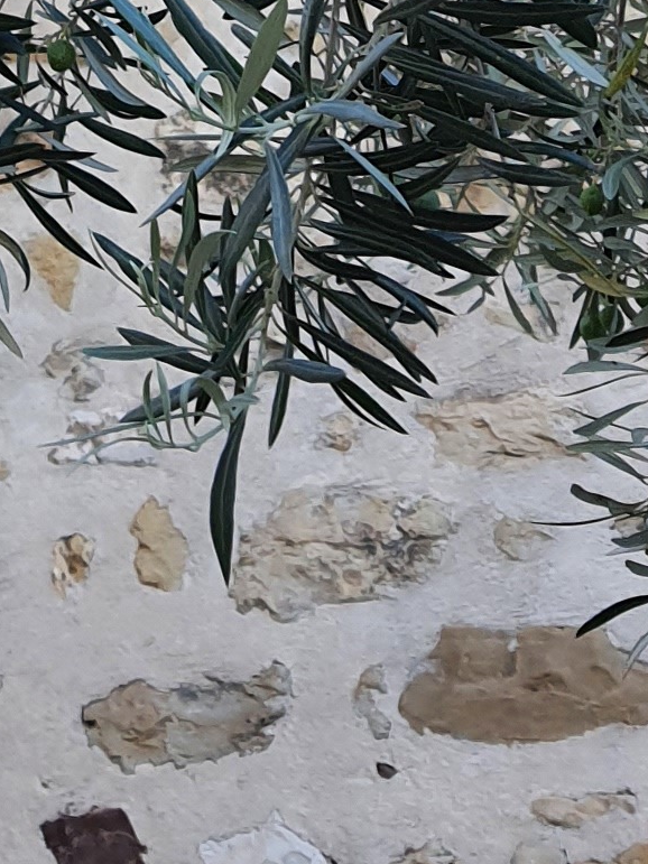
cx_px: -500
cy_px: -786
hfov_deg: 10.3
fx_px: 3395
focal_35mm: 136
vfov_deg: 12.9
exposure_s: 1/303
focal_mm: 4.32
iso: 50
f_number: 1.7
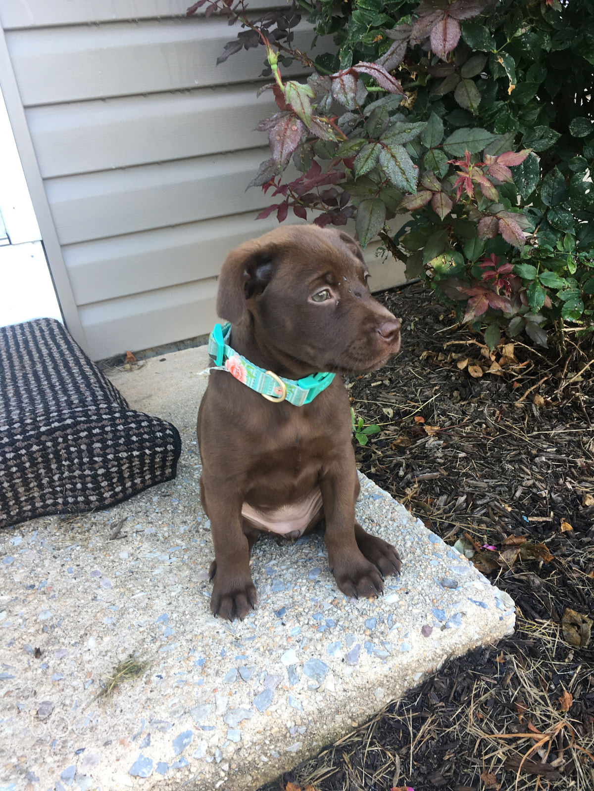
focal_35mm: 29
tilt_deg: -22.2
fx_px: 664
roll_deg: +6.4
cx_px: 297
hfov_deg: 48.2
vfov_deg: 61.7
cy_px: 396
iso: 32
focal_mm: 4.15
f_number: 2.2
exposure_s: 1/60
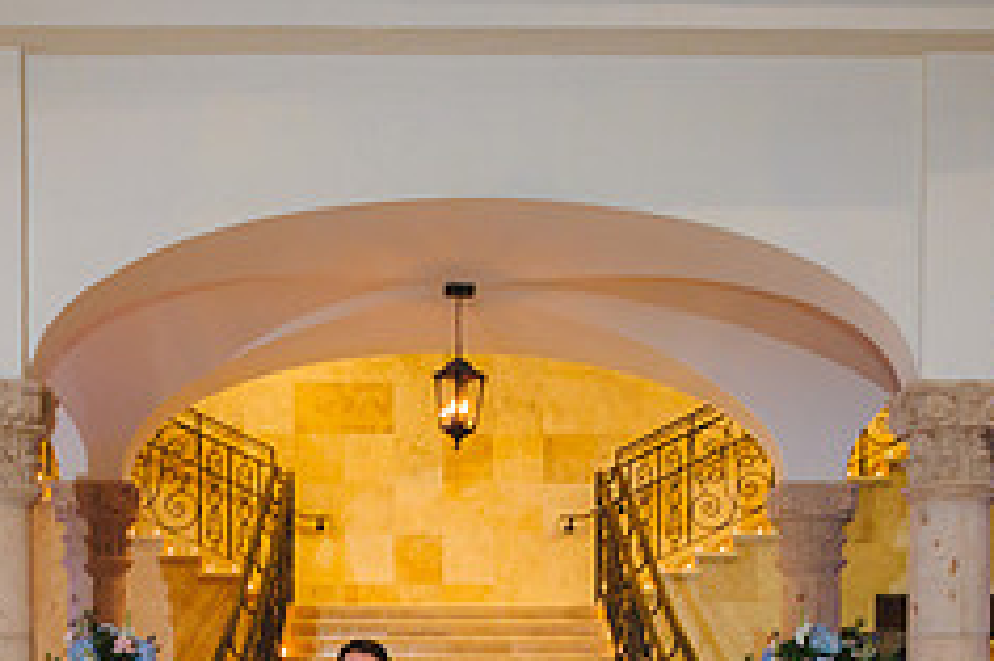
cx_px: 425
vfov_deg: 19.5
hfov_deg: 31.4
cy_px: 871
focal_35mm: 64
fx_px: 1766
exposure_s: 1/100
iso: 3200
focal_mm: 24
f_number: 2.8
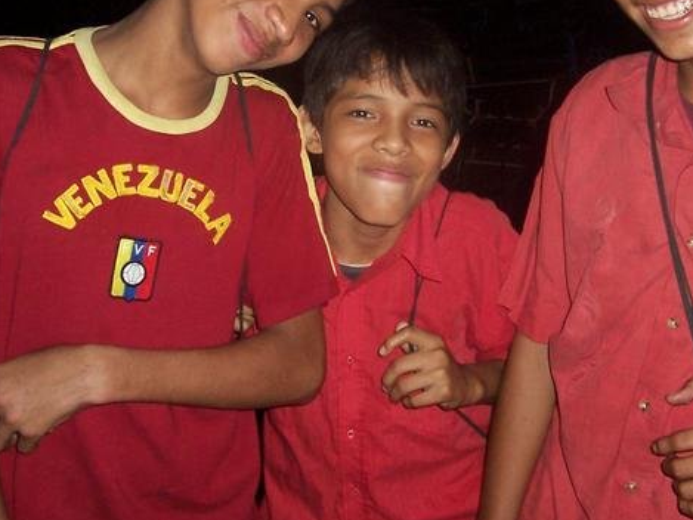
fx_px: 1161
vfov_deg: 24.8
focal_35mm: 58
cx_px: 395
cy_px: 99
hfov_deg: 33.2
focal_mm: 5.6
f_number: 2.7
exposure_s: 1/60
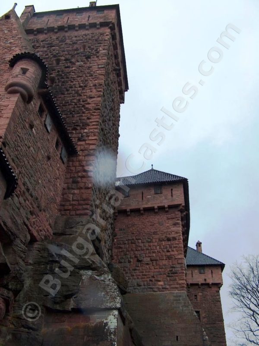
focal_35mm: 37
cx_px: 130
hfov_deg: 38.6
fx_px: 370
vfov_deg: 50.2
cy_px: 173
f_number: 4
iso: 100
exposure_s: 1/568
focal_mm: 7.6
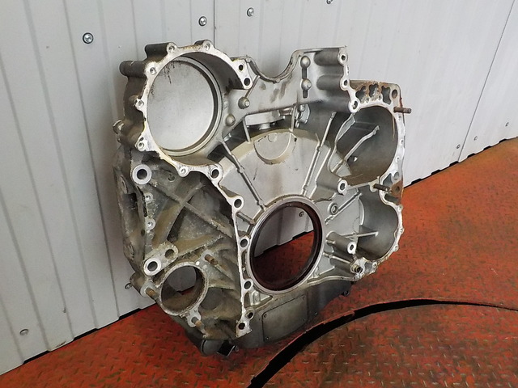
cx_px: 259
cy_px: 194
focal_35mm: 30
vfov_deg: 46.8
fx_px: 449
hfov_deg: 60.0
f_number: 3.3
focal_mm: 4.1
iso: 800
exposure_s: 1/50
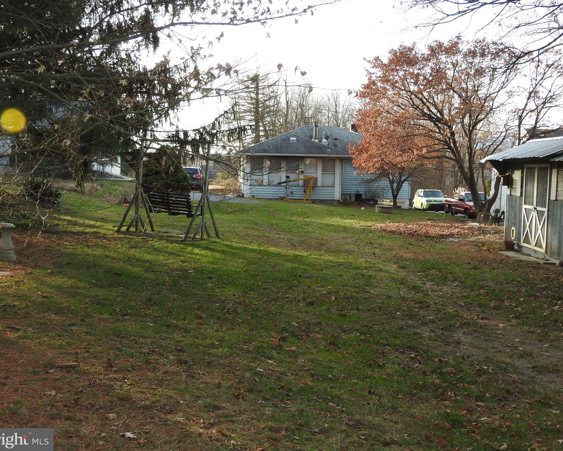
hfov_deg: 43.8
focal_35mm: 42
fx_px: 700
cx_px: 282
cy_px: 225
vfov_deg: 35.7
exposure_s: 1/125
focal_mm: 7.2
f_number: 3.8
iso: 100
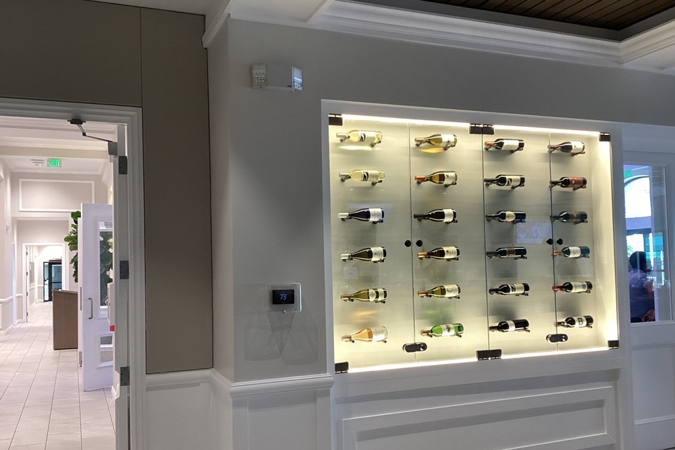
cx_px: 336
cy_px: 236
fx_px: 619
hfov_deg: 57.2
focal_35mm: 33
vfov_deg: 40.0
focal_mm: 3.3
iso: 160
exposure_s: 1/60
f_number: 2.4
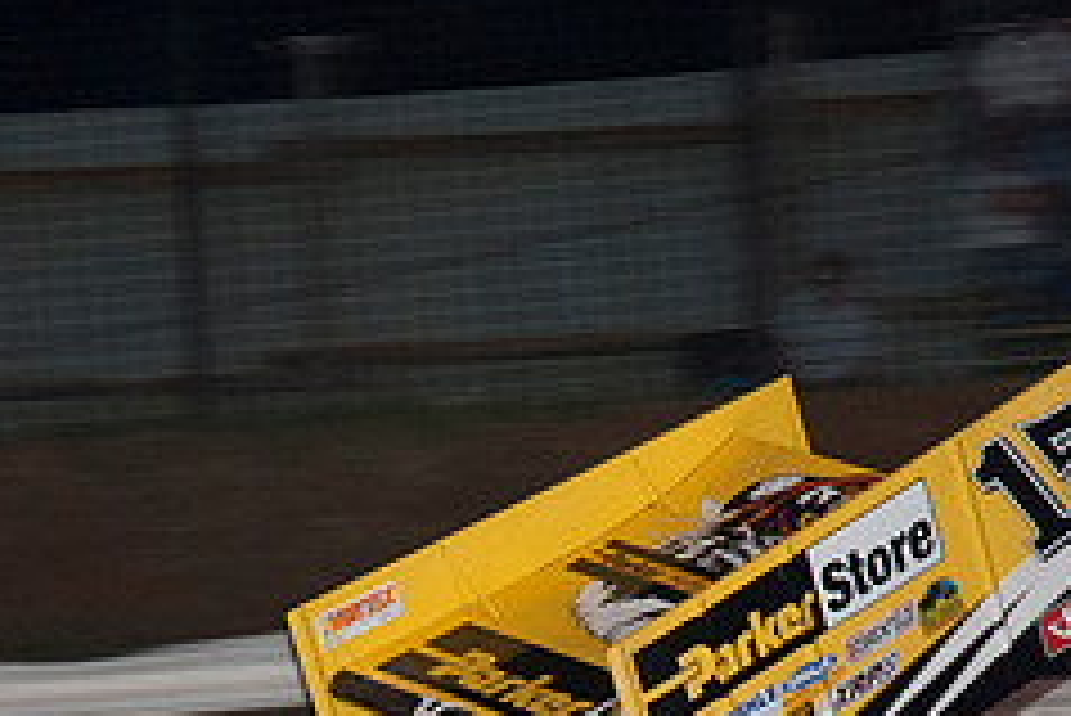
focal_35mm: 256
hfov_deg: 8.0
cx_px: 495
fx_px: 7620
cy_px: 820
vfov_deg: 5.4
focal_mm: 70
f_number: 4.5
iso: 250
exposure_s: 1/160
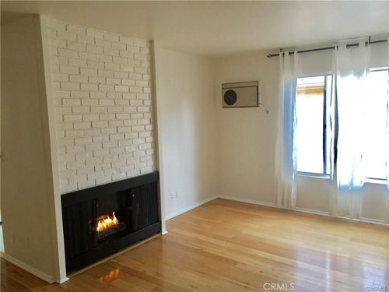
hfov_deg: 61.7
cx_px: 194
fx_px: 326
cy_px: 146
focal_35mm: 29
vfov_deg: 48.2
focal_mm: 4.15
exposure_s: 1/30
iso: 40
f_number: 2.2
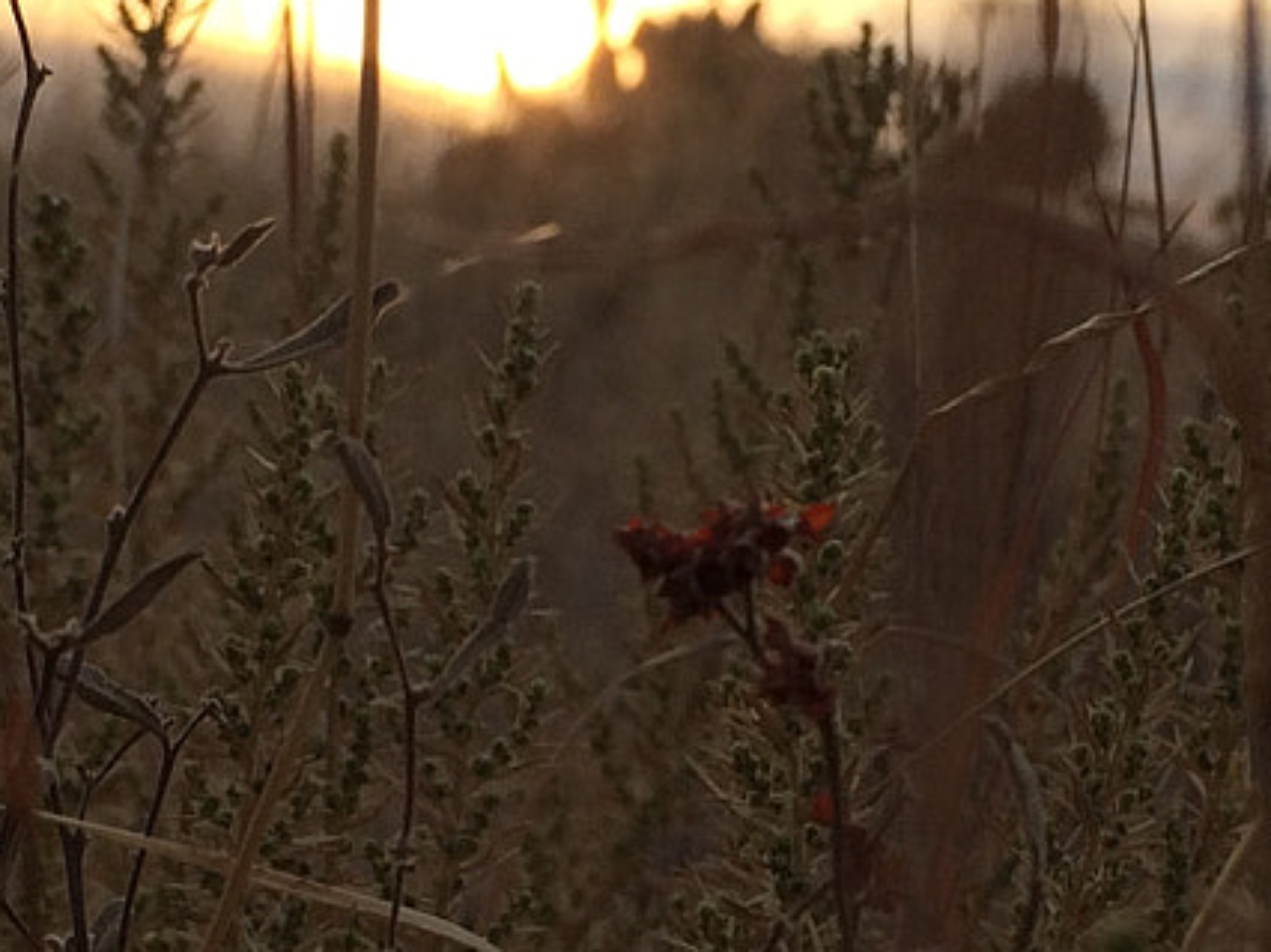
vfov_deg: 13.5
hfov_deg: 18.0
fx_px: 4000
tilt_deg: -10.6
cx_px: 770
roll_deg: -1.1
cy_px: 842
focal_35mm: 109
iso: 32
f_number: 2.2
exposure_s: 1/622
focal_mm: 4.15
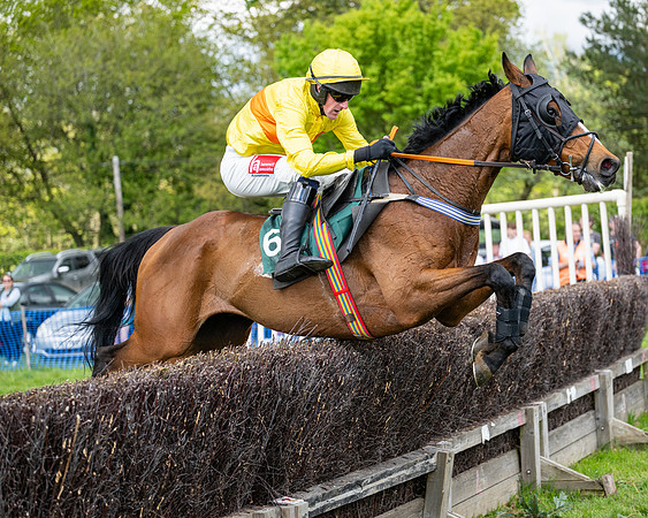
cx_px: 343
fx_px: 1511
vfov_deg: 19.4
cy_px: 259
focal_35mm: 79
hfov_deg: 24.2
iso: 400
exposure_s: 1/2500
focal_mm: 70
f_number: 2.8
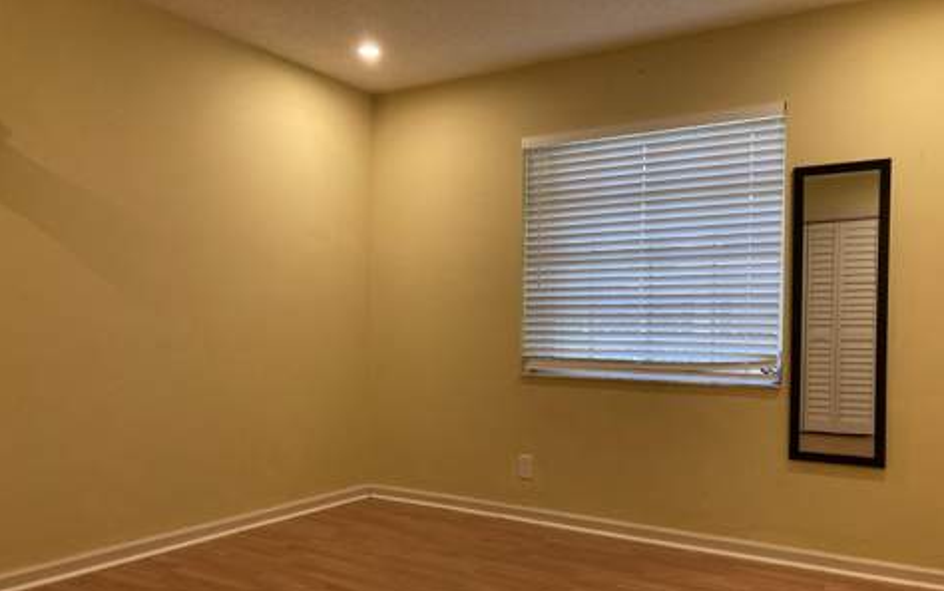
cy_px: 355
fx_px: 772
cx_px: 474
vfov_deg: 41.7
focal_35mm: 30
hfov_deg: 62.9
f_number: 1.8
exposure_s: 1/60
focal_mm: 3.99
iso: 80
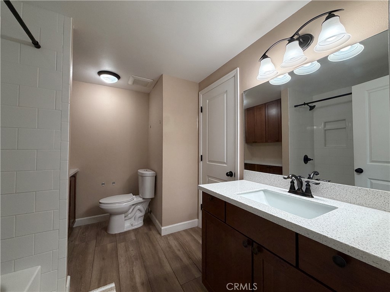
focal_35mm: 14
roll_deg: -0.1
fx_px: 158
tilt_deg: +0.6
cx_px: 195
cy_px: 146
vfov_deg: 85.7
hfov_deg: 102.1
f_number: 2.2
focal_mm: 2.22
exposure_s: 1/120
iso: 250
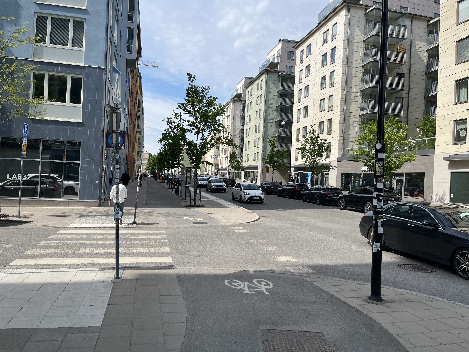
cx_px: 234
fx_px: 352
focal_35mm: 26
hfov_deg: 67.3
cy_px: 176
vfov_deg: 53.1
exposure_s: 1/3521
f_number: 1.6
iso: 50
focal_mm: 5.1
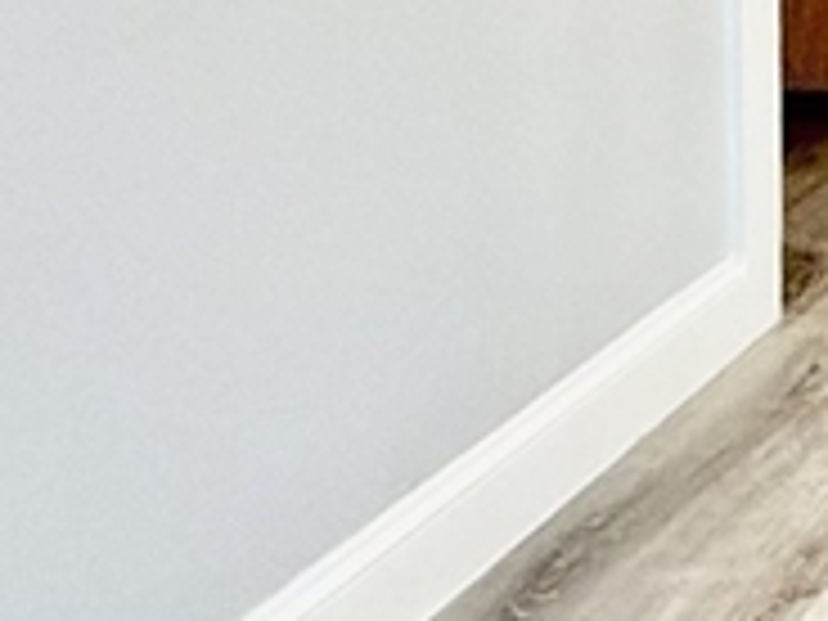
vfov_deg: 15.6
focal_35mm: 78
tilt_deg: -1.0
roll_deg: -0.2
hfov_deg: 15.9
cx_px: 1868
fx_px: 1866
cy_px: -558
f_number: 2.2
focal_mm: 2.22
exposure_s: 1/120
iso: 640
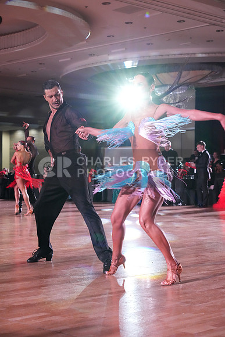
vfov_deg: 29.2
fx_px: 646
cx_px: 112
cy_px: 168
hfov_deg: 19.7
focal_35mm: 69
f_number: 5
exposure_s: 1/320
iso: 6400
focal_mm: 69
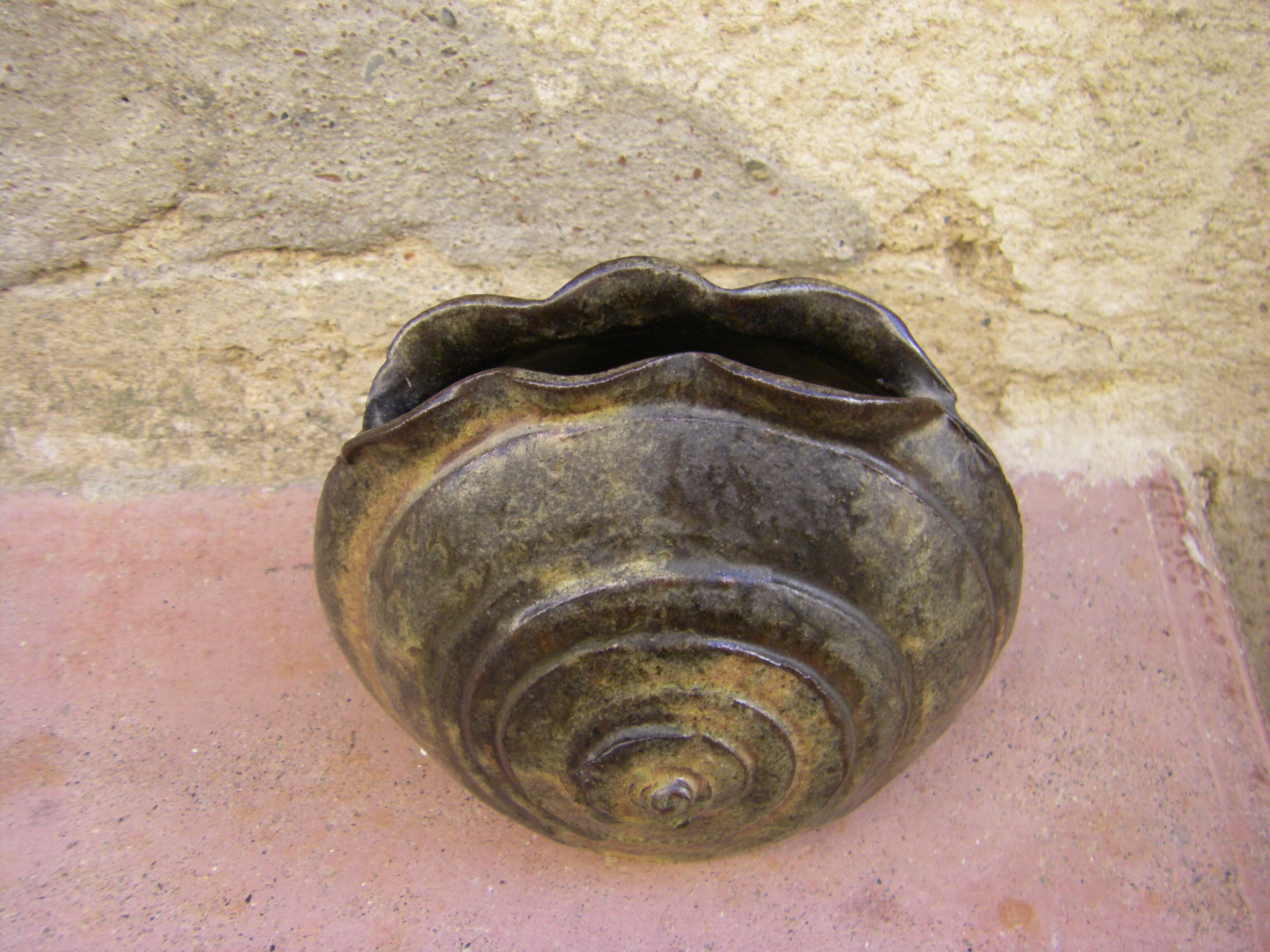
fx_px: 1394
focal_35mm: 38
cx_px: 635
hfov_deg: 49.0
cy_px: 476
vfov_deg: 37.7
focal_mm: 6.3
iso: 200
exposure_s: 1/100
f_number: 3.5
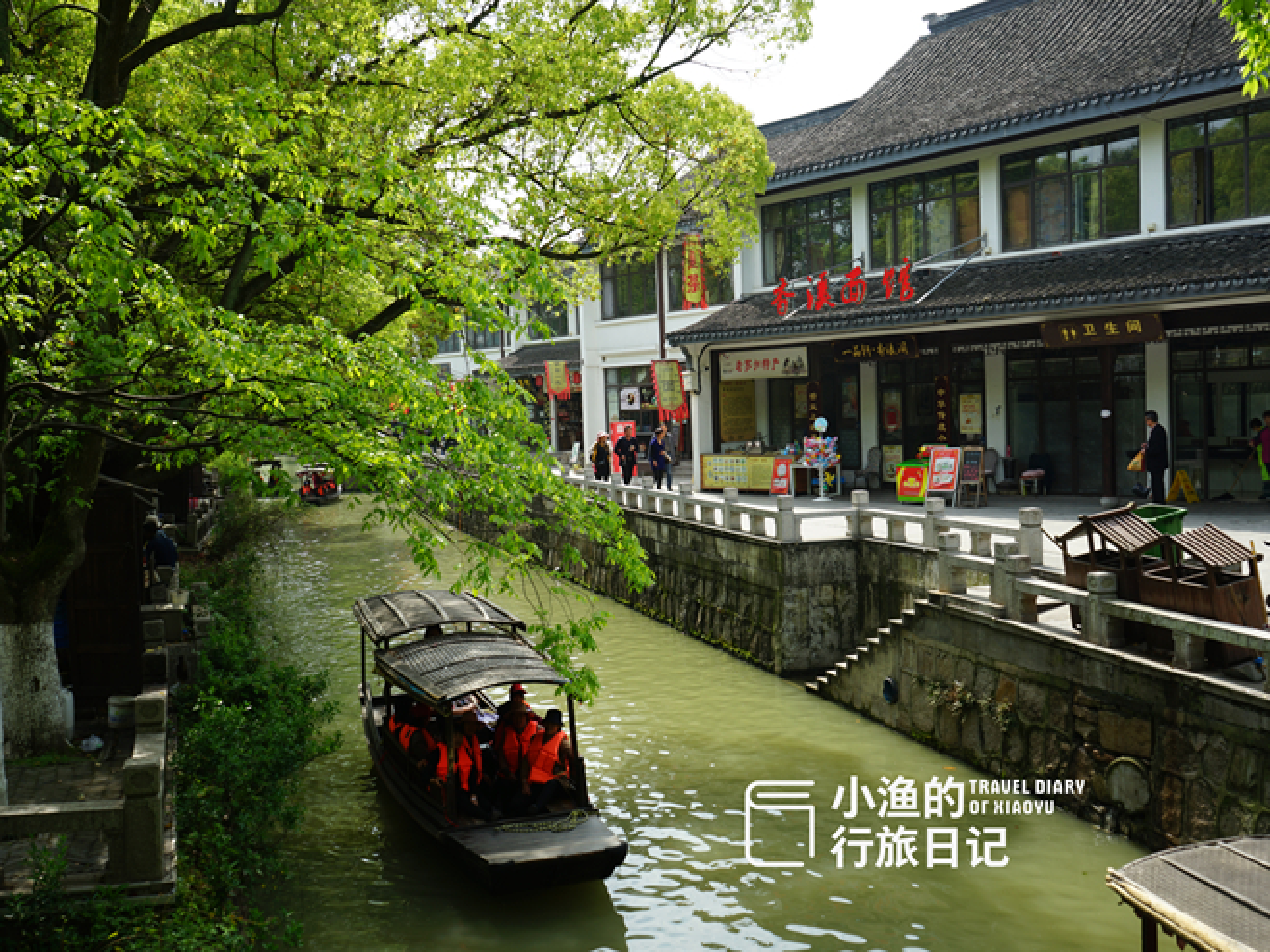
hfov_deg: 52.6
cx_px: 630
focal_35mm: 35
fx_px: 1284
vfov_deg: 40.7
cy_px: 476
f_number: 10
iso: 100
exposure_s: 1/80
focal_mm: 32
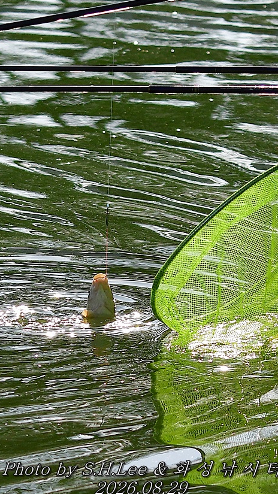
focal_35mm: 160
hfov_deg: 7.6
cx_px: 141
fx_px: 2097
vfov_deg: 13.4
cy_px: 250
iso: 400
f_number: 4.5
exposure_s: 1/8000
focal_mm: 100
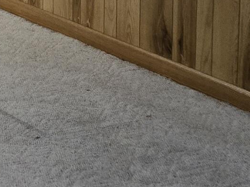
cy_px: -124
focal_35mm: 131
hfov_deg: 13.7
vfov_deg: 10.8
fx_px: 946
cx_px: -176
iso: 500
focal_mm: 5.4
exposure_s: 1/120
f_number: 1.8
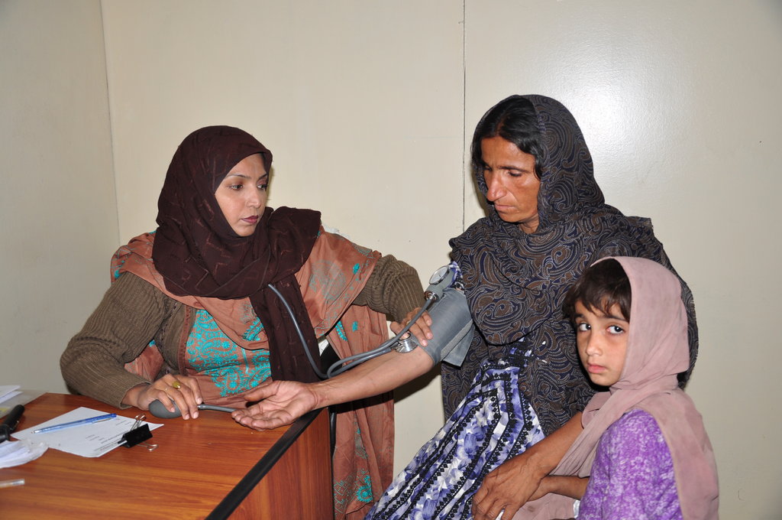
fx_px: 781
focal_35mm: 36
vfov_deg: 36.8
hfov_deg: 53.2
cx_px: 391
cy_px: 260
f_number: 3.8
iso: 200
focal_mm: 24
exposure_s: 1/200
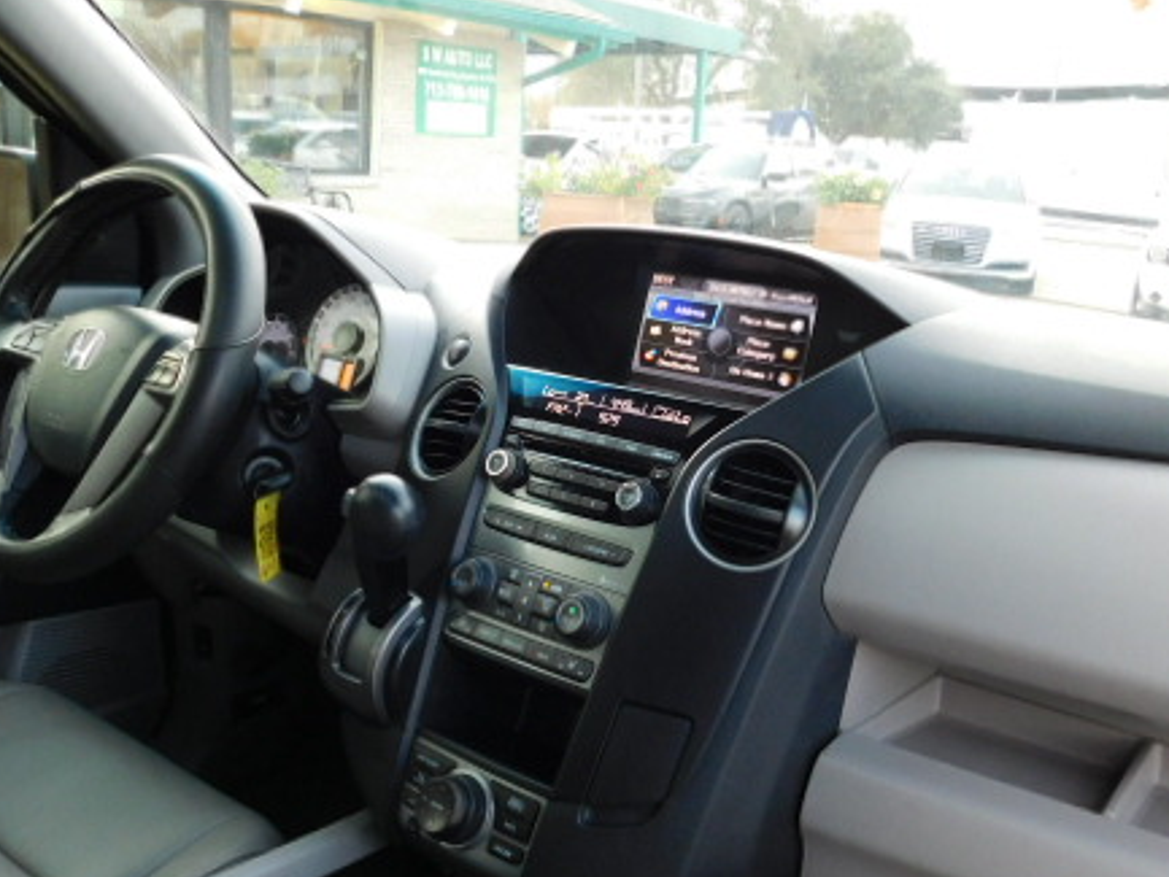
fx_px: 1149
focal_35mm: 34
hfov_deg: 53.9
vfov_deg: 41.8
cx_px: 605
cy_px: 434
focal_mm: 4
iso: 160
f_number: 3
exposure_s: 1/30
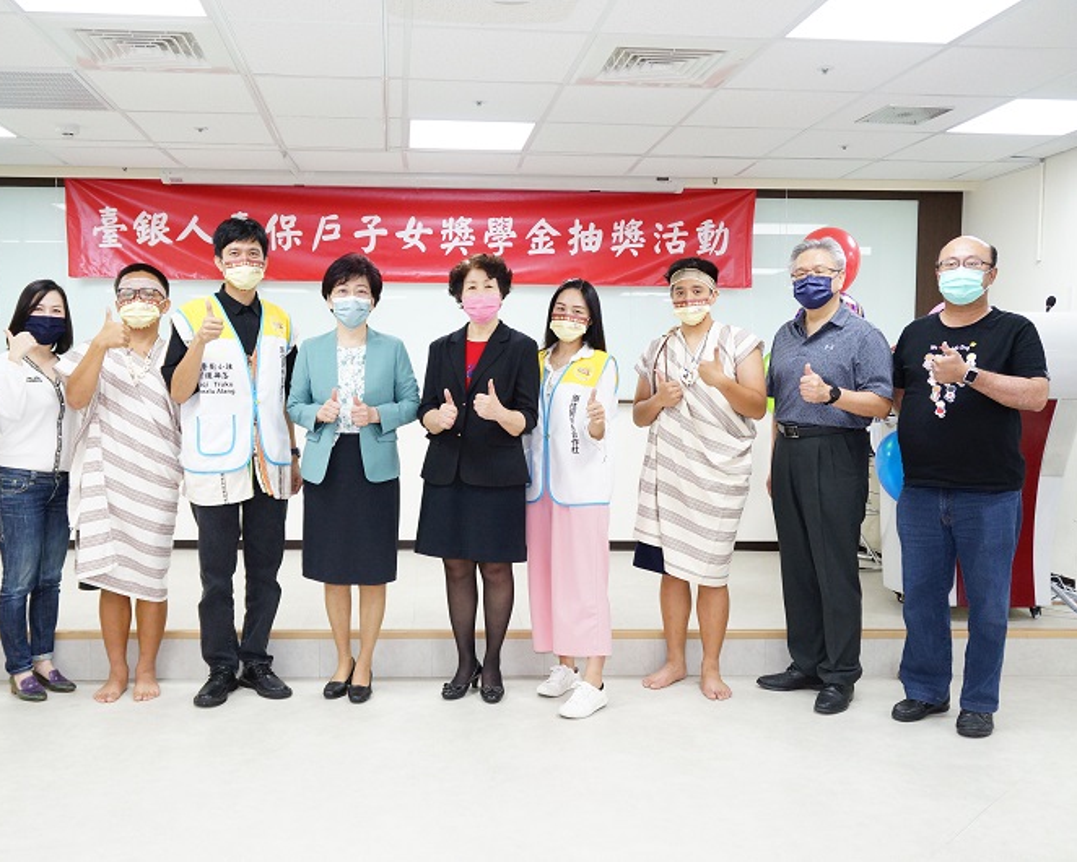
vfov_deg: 43.4
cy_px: 430
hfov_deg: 52.7
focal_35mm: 34
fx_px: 1084
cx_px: 472
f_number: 2.8
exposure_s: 1/160
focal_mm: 20
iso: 800
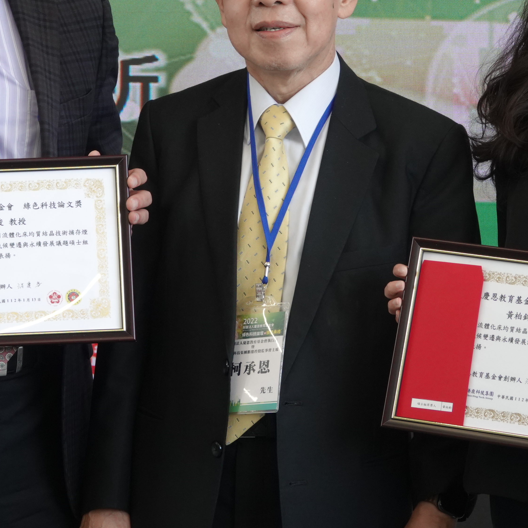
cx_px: 230
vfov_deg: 8.7
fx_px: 3451
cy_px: 105
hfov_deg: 8.7
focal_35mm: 200
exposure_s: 1/100
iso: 500
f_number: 3.5
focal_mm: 35.68
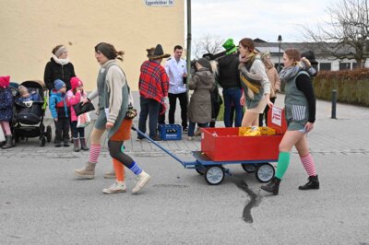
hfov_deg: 41.9
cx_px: 184
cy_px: 122
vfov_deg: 28.6
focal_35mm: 47
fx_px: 481
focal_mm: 47
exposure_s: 1/400
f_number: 10
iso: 2500
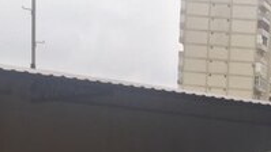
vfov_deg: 10.5
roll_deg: -4.4
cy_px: 311
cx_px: 328
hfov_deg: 19.2
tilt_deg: -10.3
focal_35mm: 105
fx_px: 755
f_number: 2.2
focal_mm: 4.15
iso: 32
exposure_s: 1/211
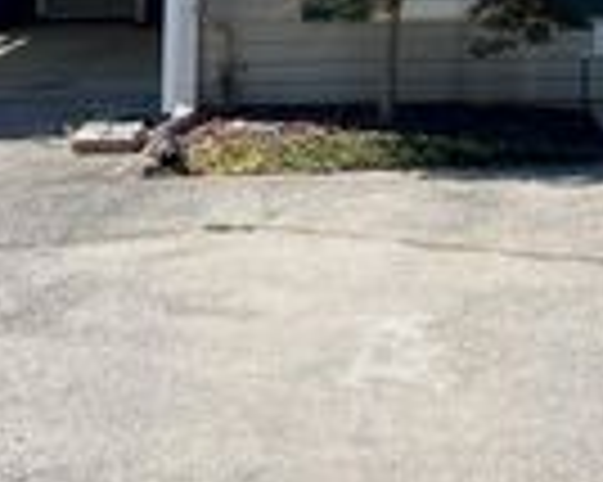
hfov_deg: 19.8
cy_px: -214
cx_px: 544
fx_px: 1694
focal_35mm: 95
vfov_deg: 15.1
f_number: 1.5
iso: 50
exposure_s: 1/2762
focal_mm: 5.7
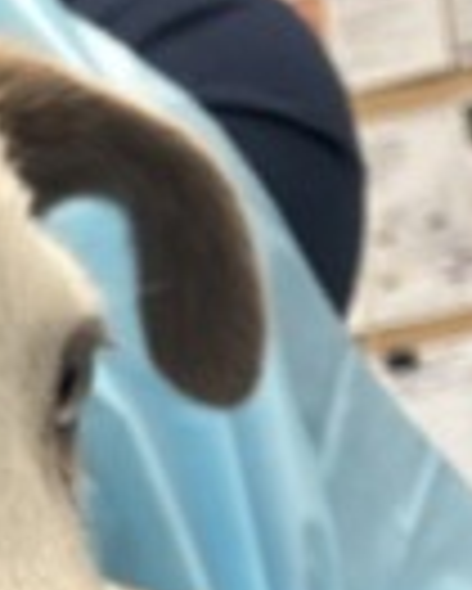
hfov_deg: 16.0
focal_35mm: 94
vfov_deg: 19.9
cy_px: 549
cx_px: -20
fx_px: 1639
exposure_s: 1/60
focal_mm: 2.69
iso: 160
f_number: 1.9
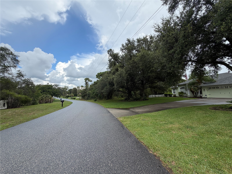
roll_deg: +0.2
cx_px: 116
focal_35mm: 14
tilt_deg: +4.8
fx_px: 94
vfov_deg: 85.7
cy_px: 87
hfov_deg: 102.1
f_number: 2.2
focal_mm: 2.22
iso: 40
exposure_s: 1/770
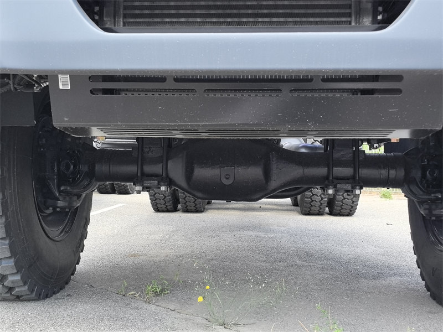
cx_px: 222
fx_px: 563
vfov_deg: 32.9
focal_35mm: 44
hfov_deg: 42.9
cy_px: 166
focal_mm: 5.75
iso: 50
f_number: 2
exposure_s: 1/366
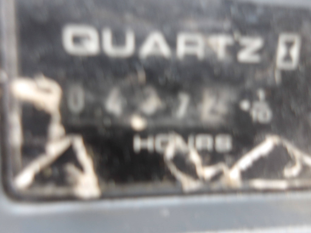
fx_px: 243
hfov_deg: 65.3
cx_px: 156
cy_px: 116
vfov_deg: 51.4
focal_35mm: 27
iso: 200
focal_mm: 4.9
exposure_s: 1/25
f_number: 3
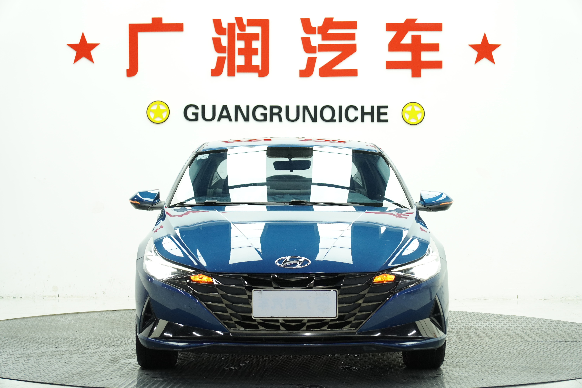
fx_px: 1334
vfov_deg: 16.6
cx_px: 291
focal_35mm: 82
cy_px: 194
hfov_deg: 24.6
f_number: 2.8
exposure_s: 1/250
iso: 640
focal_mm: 55
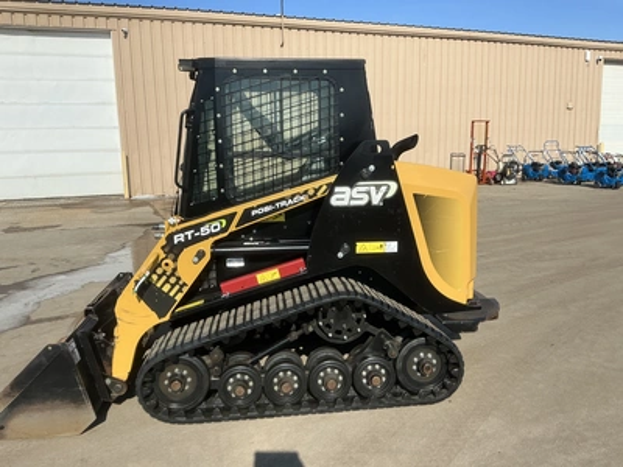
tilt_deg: -7.1
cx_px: 312
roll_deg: +1.9
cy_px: 234
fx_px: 504
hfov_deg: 63.4
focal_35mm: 28
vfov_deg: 49.7
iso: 25
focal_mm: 3
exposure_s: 1/2538
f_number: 1.8
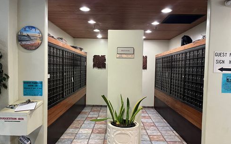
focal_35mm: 28
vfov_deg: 44.5
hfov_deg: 66.4
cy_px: 78
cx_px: 115
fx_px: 176
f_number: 1.6
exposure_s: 1/40
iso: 400
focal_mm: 5.1
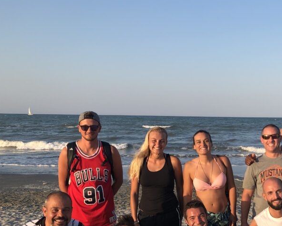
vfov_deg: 31.5
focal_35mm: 47
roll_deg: -1.2
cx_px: 240
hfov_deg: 37.6
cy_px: 172
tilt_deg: -8.4
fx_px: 392
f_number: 1.8
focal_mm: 3.99
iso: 20
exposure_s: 1/796
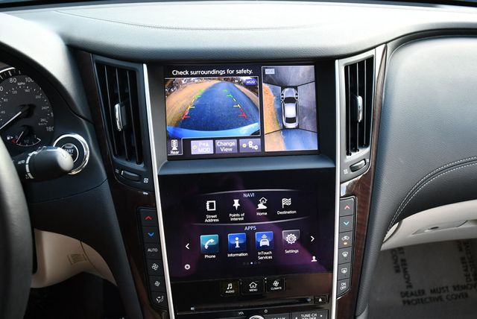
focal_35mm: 36
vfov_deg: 36.9
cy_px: 160
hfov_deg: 53.1
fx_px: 477
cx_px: 238
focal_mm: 18
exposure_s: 1/250
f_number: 3.5
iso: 560
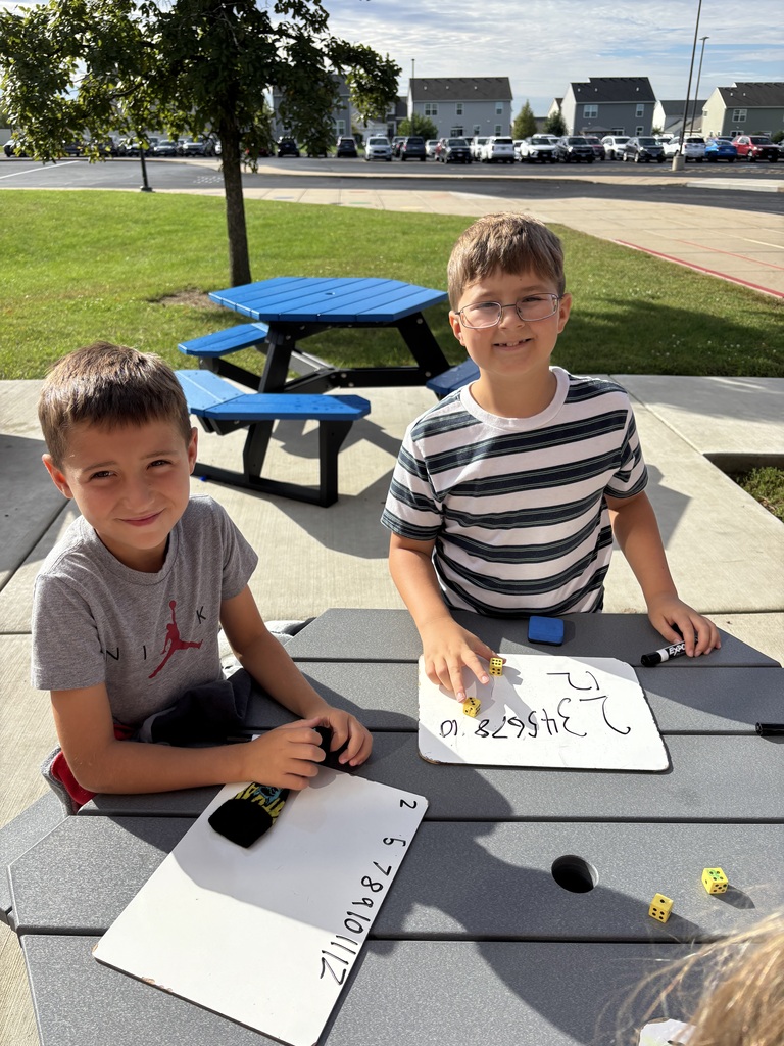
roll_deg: -1.7
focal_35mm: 26
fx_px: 785
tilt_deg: -26.1
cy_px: 523
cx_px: 392
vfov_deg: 67.3
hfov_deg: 53.1
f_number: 1.6
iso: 50
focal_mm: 5.96
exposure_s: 1/2571
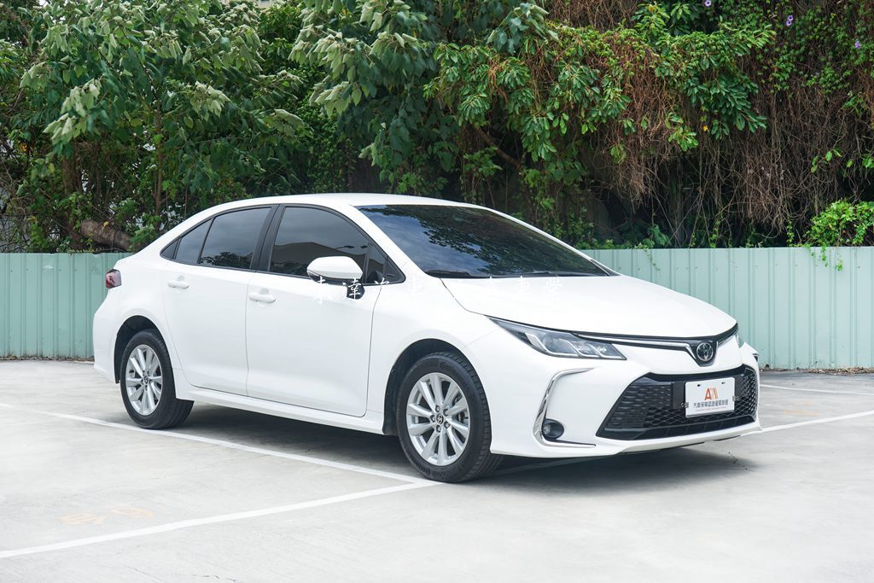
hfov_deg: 40.3
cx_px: 437
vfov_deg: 27.5
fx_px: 1190
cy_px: 292
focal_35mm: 49
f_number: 10
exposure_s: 1/100
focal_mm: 49
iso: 100
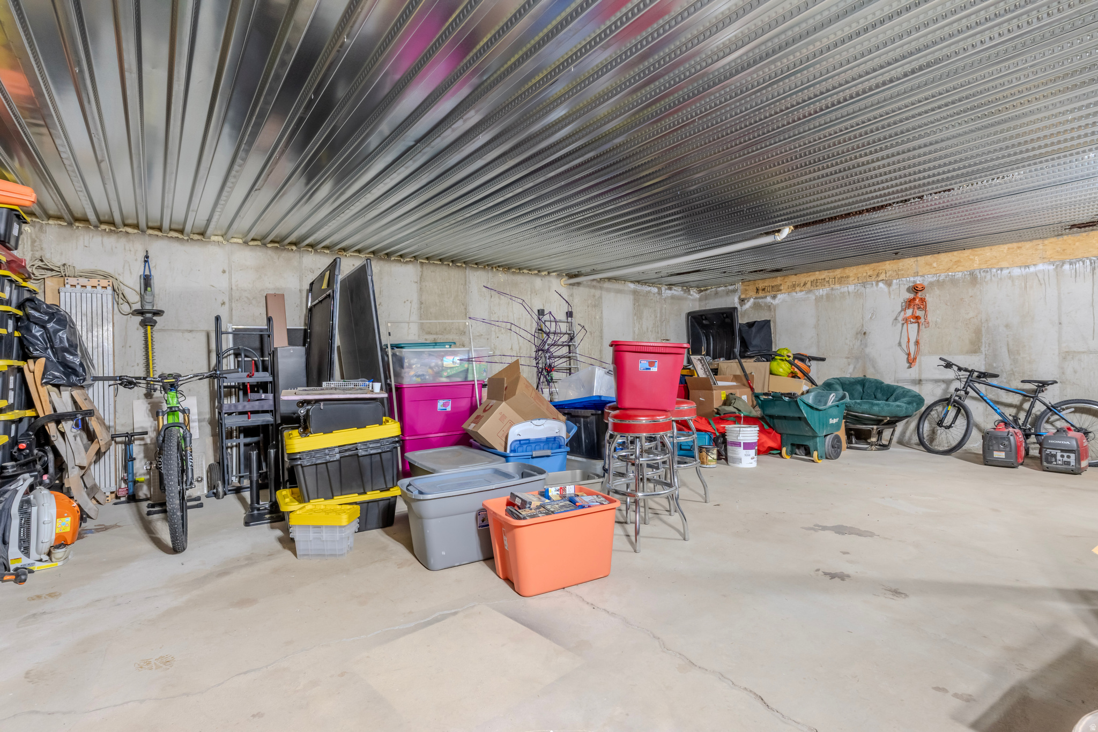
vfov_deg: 70.5
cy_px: 366
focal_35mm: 17
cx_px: 549
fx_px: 519
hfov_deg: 93.3
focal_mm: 17
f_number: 8
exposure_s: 1/30
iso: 1000
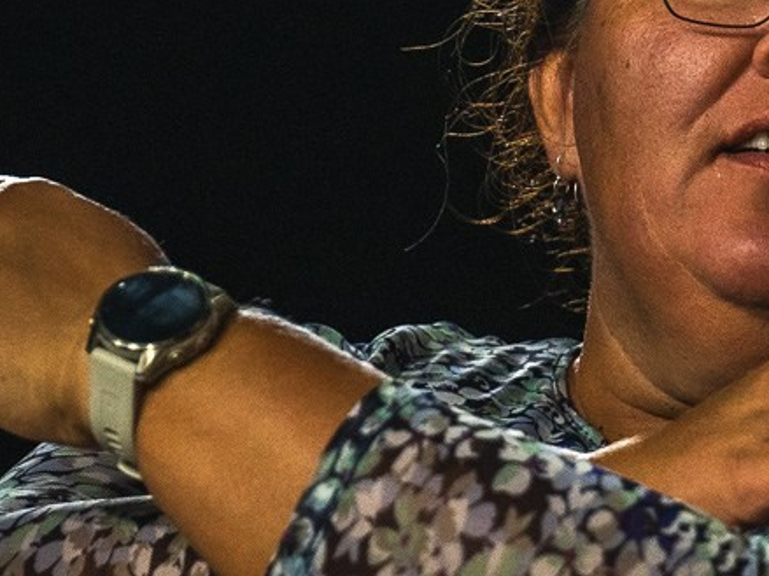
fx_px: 14947
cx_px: 773
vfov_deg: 2.2
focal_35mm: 673
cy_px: 286
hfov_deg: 2.9
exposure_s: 1/1600
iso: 1600
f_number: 3.5
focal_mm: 160
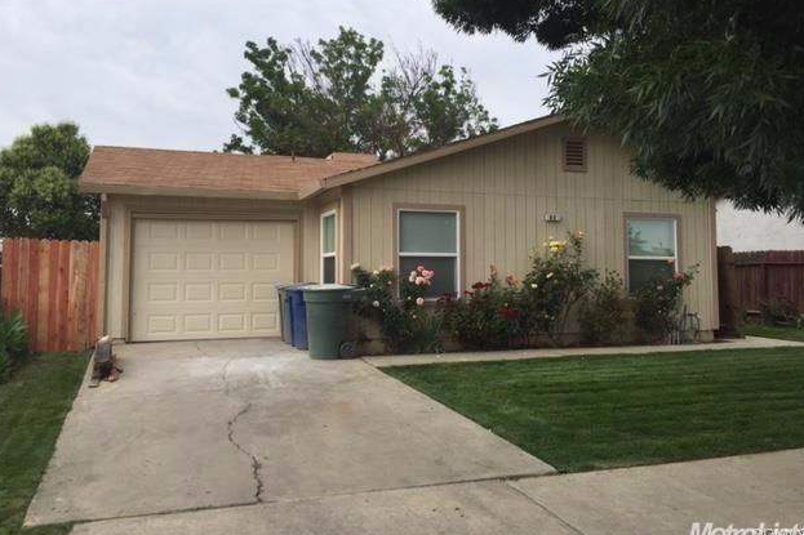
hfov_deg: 60.3
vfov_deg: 42.2
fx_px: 692
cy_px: 238
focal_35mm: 31
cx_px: 404
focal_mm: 4.15
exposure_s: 1/1412
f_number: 2.2
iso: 32
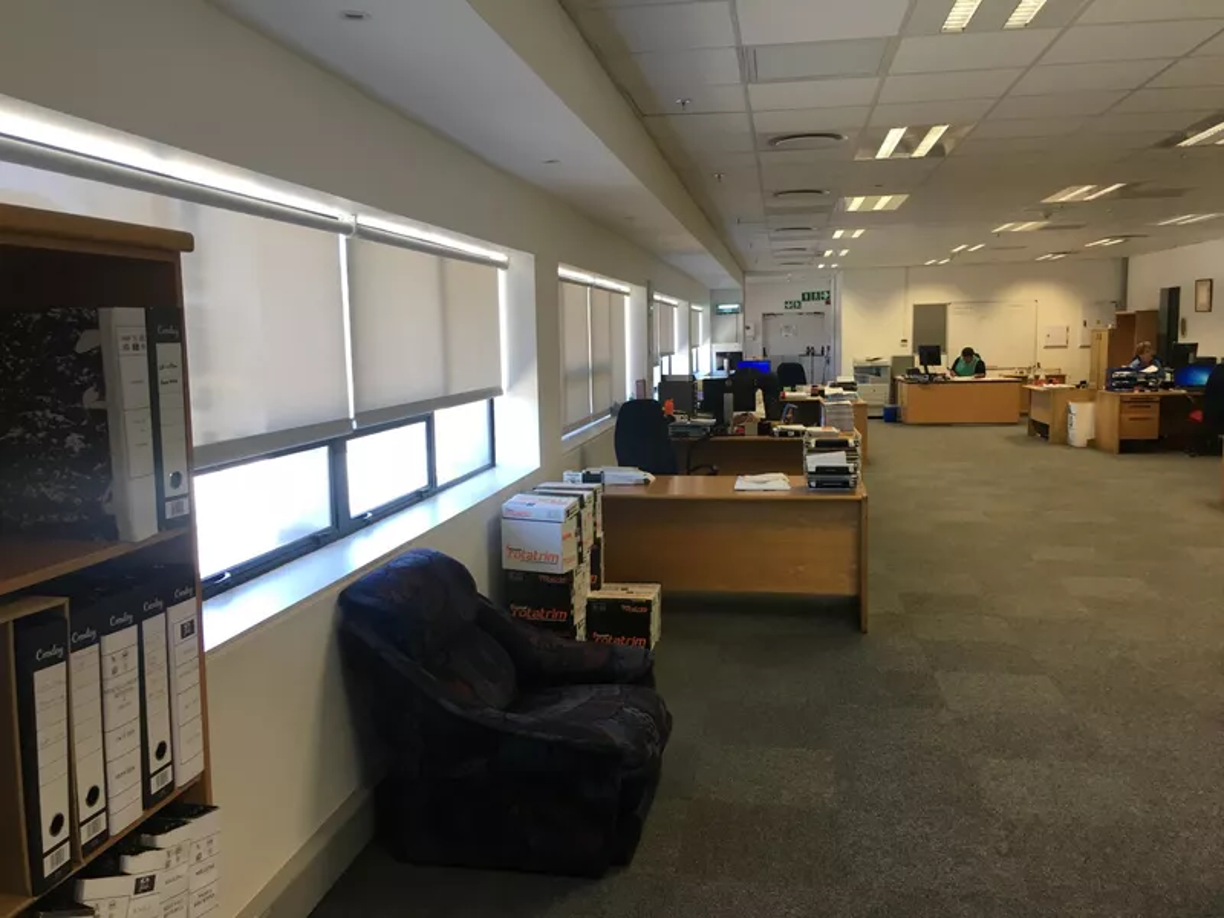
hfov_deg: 61.7
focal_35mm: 29
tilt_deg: -5.3
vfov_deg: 48.2
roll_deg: +0.5
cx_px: 612
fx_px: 1025
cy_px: 459
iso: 32
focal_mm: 4.15
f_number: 2.2
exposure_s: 1/33
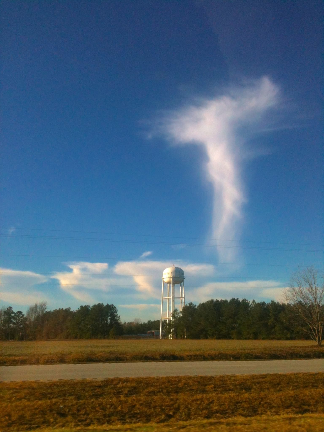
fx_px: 437
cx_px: 162
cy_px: 216
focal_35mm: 35
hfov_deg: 40.7
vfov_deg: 52.6
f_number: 2.8
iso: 64
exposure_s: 1/1347
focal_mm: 3.85
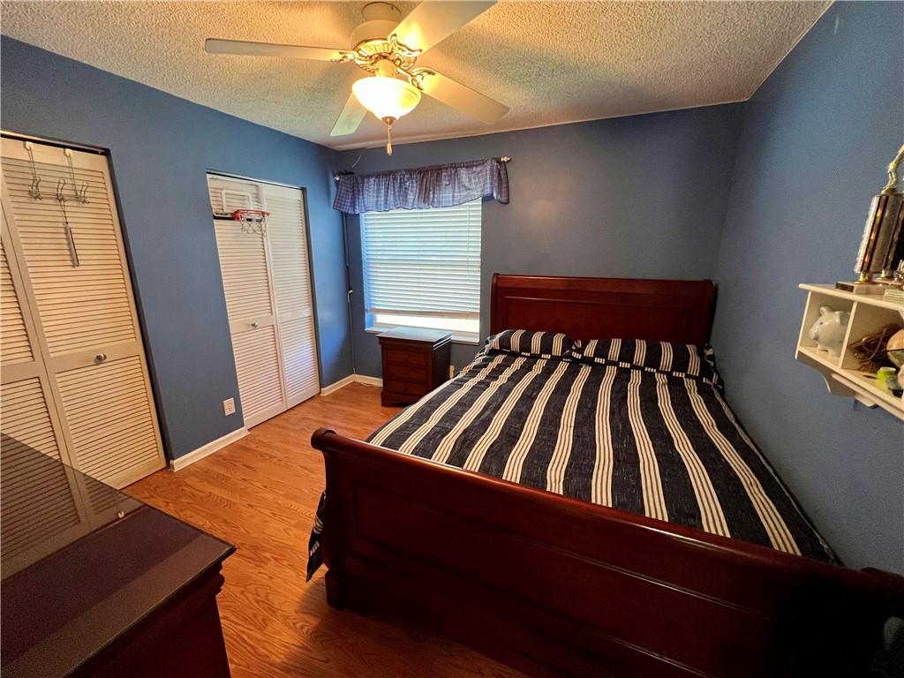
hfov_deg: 106.2
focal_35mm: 13
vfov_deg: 89.9
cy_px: 339
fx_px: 339
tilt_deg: -14.8
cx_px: 452
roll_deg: -0.3
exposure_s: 1/60
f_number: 1.8
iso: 320
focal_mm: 1.57
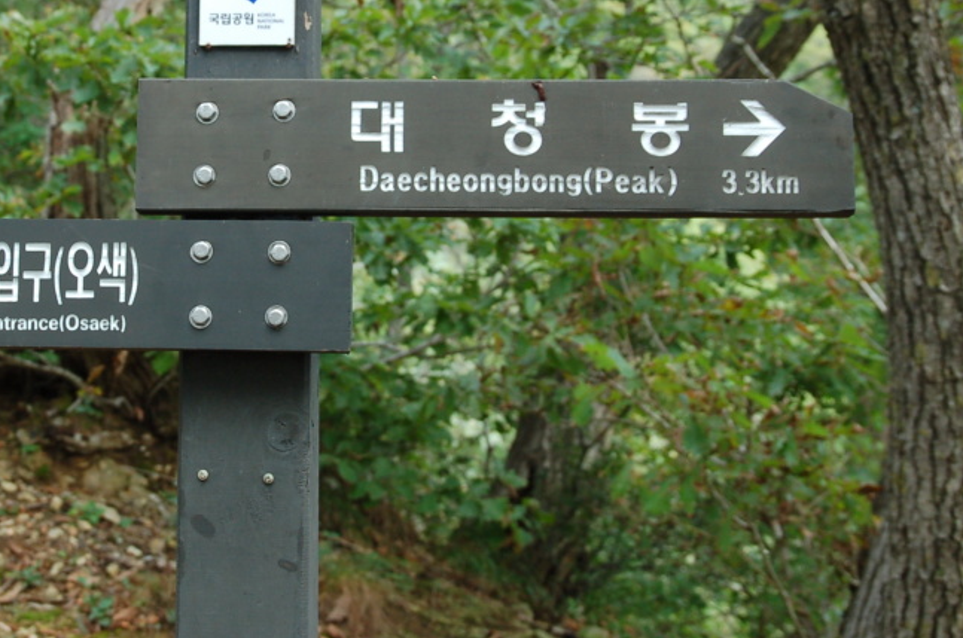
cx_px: 298
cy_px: 148
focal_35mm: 76
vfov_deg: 17.8
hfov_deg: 26.5
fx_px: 2029
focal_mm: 32
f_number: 5.6
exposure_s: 1/125
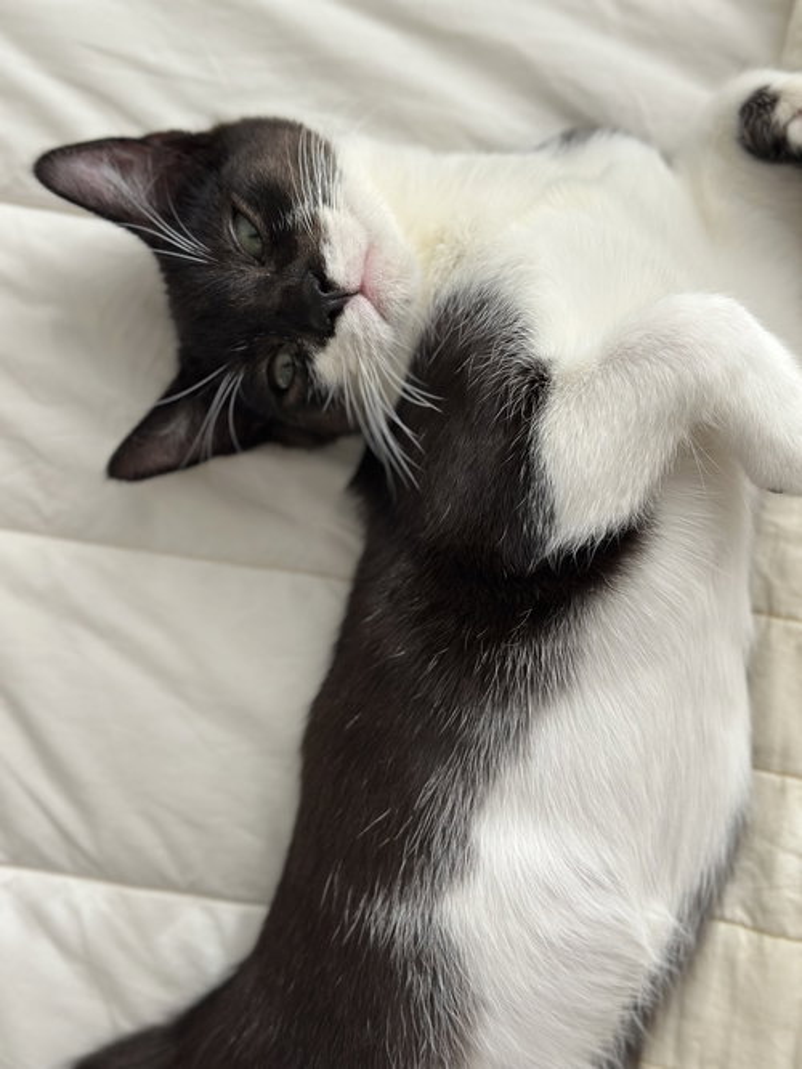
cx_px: 401
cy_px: 534
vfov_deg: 39.7
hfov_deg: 30.3
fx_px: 1483
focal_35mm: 48
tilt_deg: -84.0
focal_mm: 6.86
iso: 80
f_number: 1.78
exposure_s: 1/872
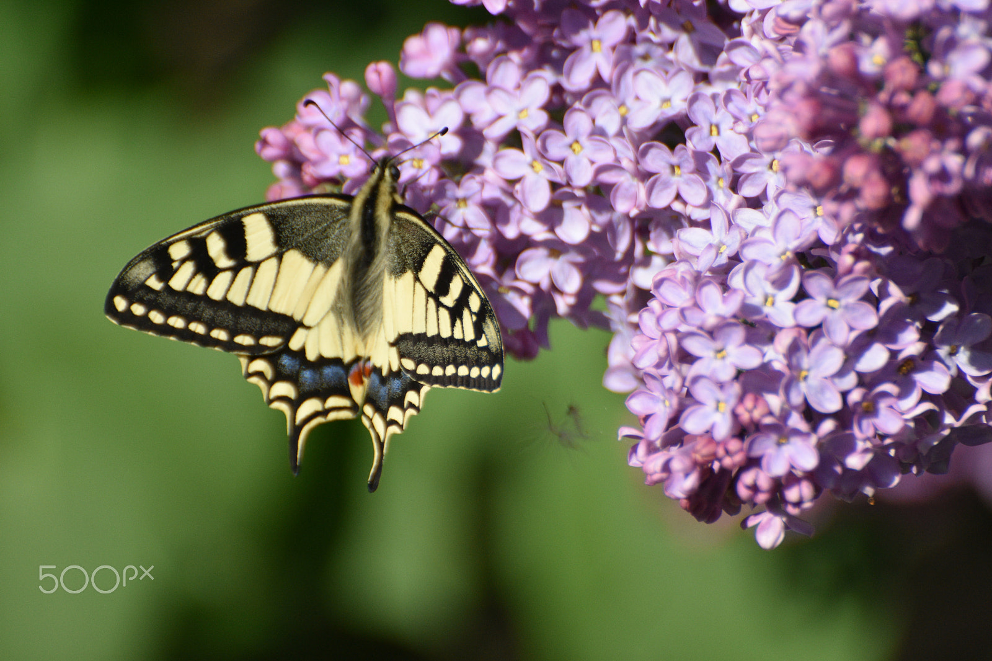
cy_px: 330
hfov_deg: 4.6
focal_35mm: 450
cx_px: 496
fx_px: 12397
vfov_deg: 3.1
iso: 1000
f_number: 5.6
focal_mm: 300
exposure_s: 1/4000
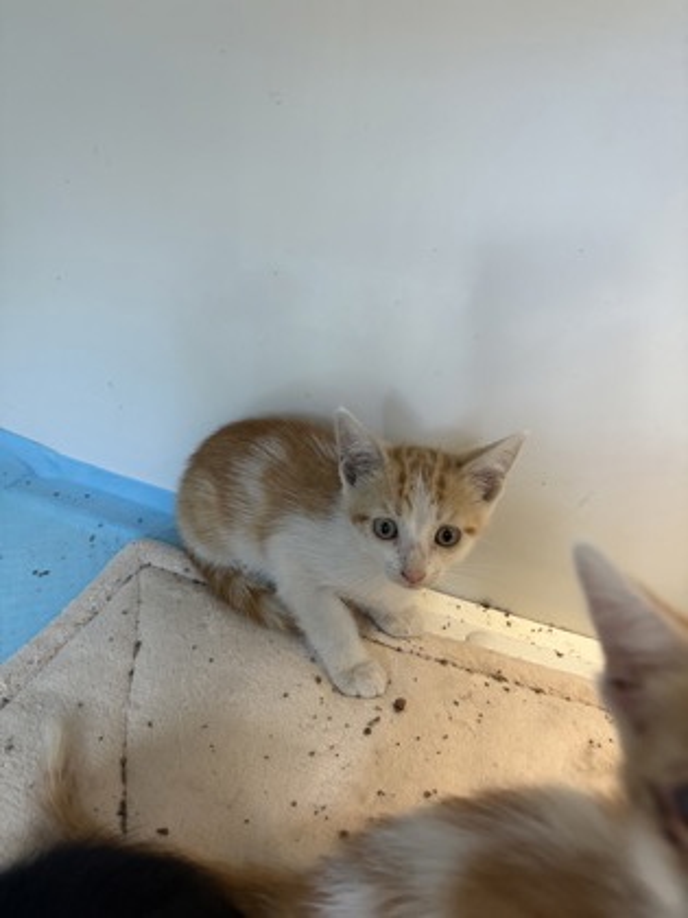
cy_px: 459
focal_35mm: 26
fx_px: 689
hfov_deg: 53.1
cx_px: 344
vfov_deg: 67.3
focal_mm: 5.96
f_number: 1.6
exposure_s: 1/60
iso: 200
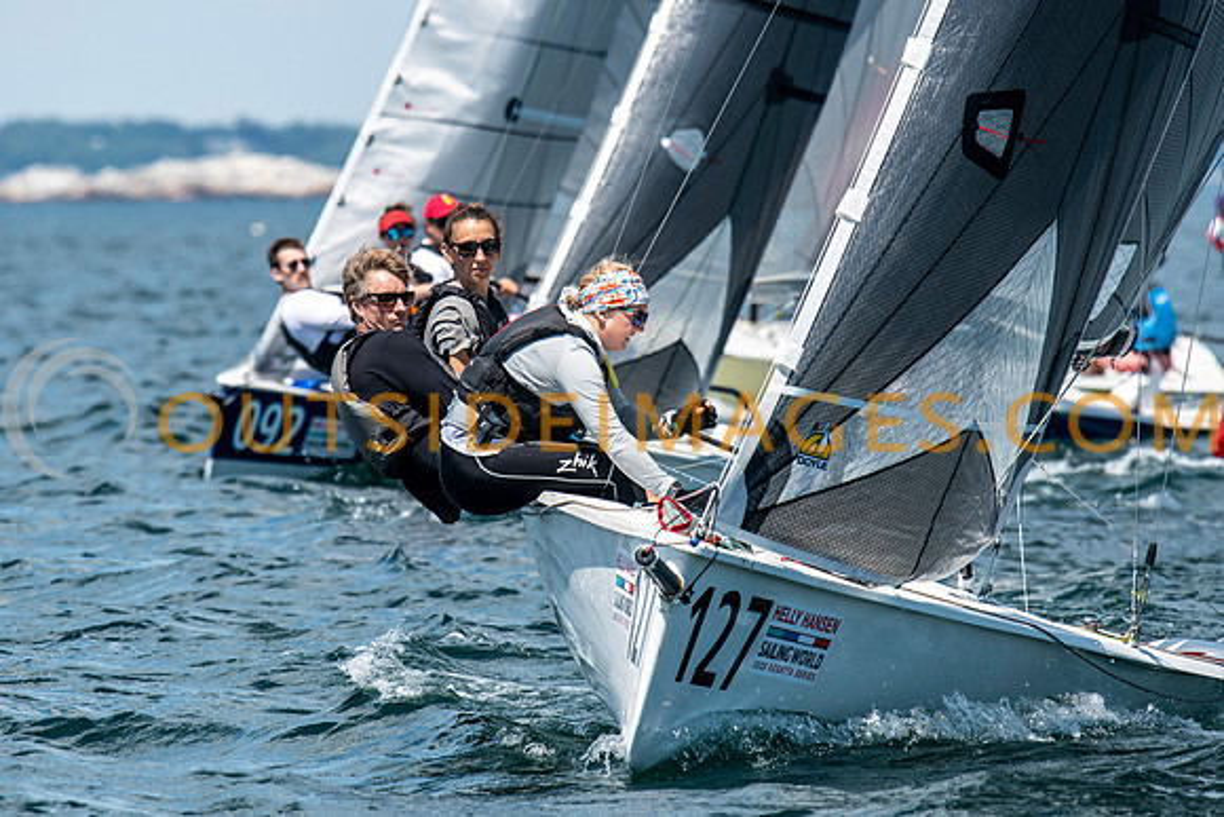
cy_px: 357
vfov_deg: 2.7
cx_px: 531
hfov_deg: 4.0
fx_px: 17468
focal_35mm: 514
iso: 320
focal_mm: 300
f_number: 5.6
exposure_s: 1/2000
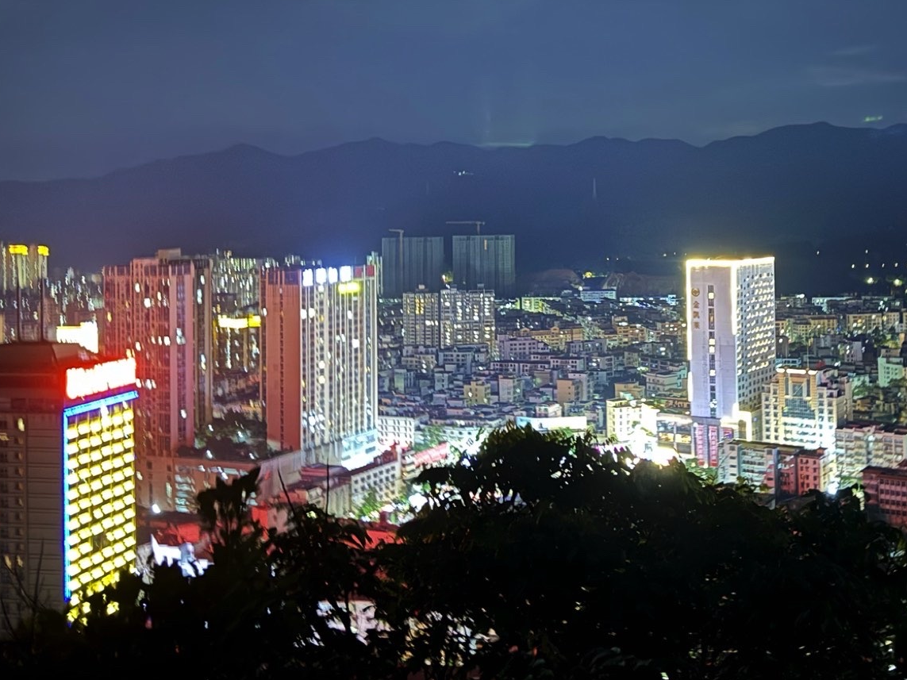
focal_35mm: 43
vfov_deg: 33.2
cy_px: 201
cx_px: 610
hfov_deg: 43.2
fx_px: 1127
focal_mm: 6.76
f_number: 1.78
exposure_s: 1/2
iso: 1250
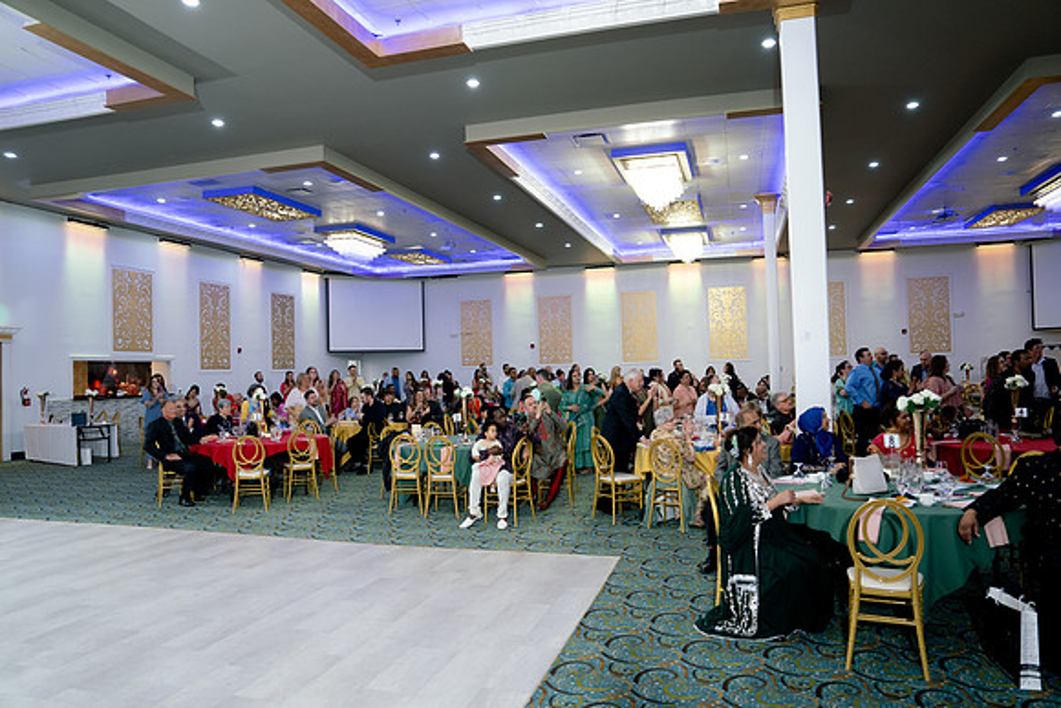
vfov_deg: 53.2
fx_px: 707
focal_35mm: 24
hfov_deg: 73.7
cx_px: 530
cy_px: 354
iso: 1000
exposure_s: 1/125
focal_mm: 24
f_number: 3.2
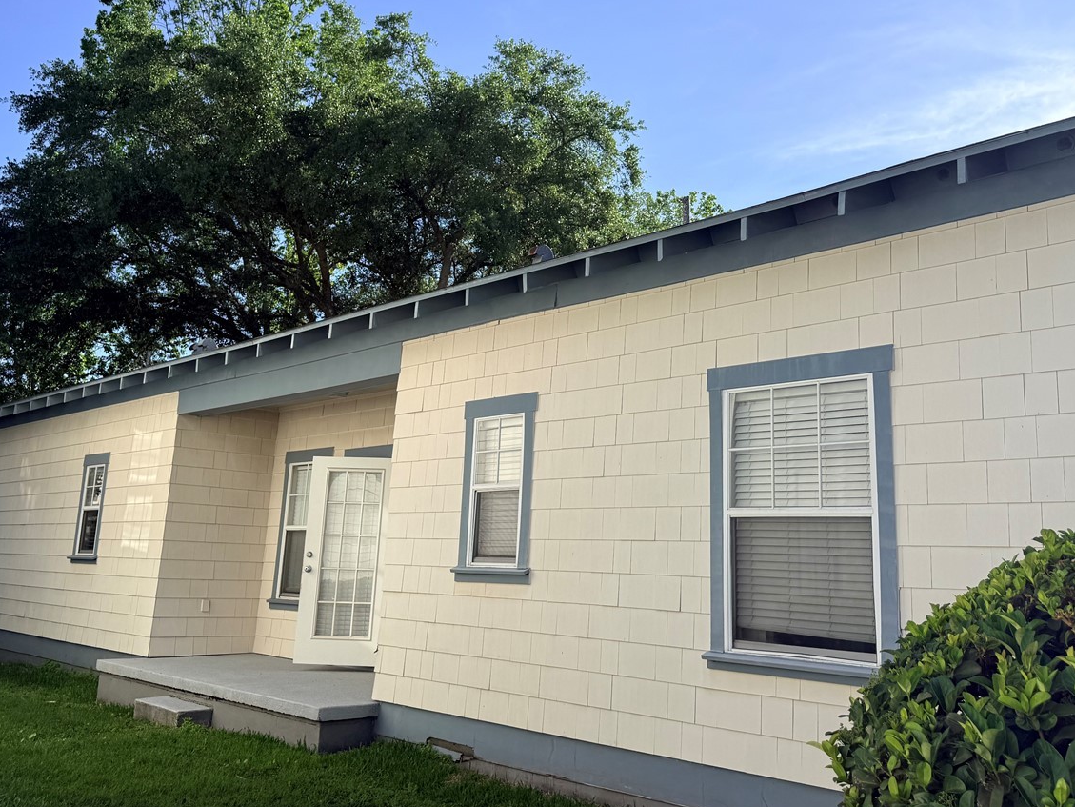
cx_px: 546
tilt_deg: +11.2
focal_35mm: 34
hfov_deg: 54.0
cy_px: 339
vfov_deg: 41.7
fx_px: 1056
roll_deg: -1.9
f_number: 1.78
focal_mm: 6.76
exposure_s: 1/5319
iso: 80
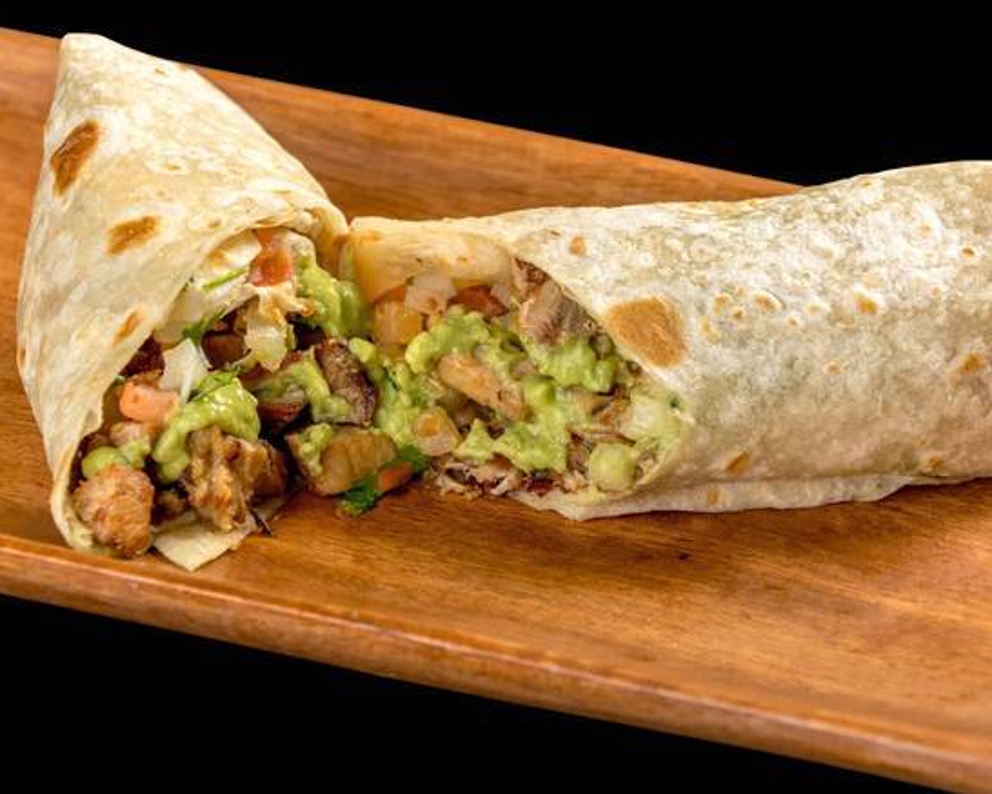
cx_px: 522
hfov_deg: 11.3
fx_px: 4992
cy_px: 396
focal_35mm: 170
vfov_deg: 9.1
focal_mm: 150
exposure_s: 1/160
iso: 100
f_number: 8
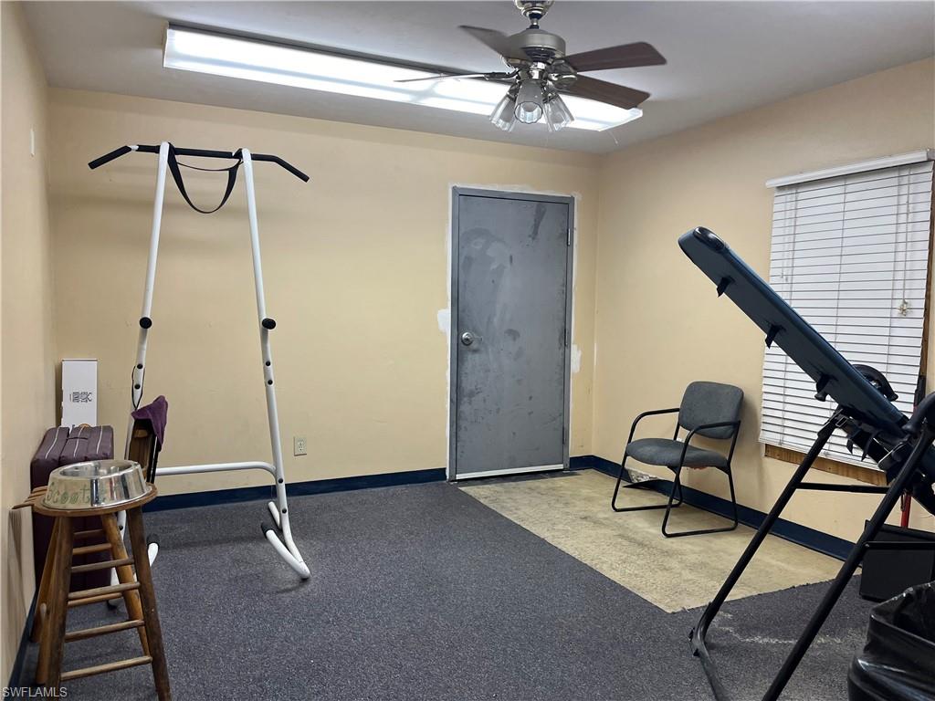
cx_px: 468
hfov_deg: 67.3
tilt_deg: -3.8
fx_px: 702
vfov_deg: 53.1
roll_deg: -0.3
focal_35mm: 26
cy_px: 350
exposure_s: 1/120
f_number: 1.6
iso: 100
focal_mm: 5.1
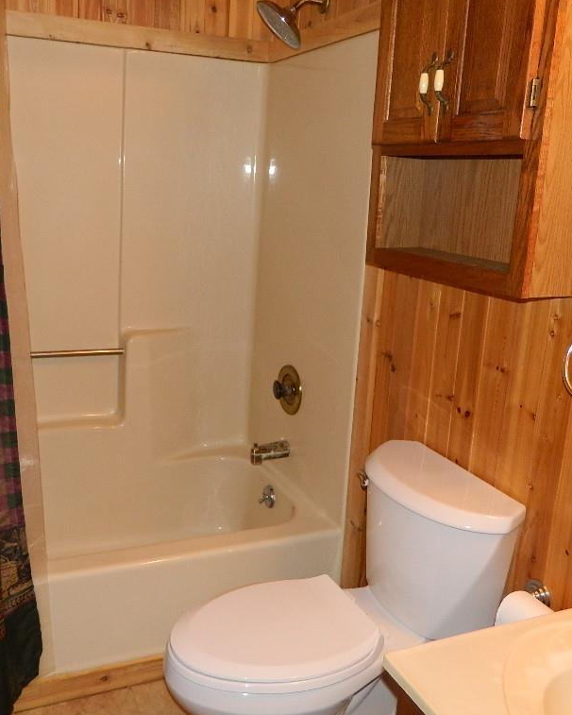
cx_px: 245
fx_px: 698
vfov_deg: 54.2
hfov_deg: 44.4
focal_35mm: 33
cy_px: 358
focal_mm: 4.5
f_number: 3.1
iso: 200
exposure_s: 1/30
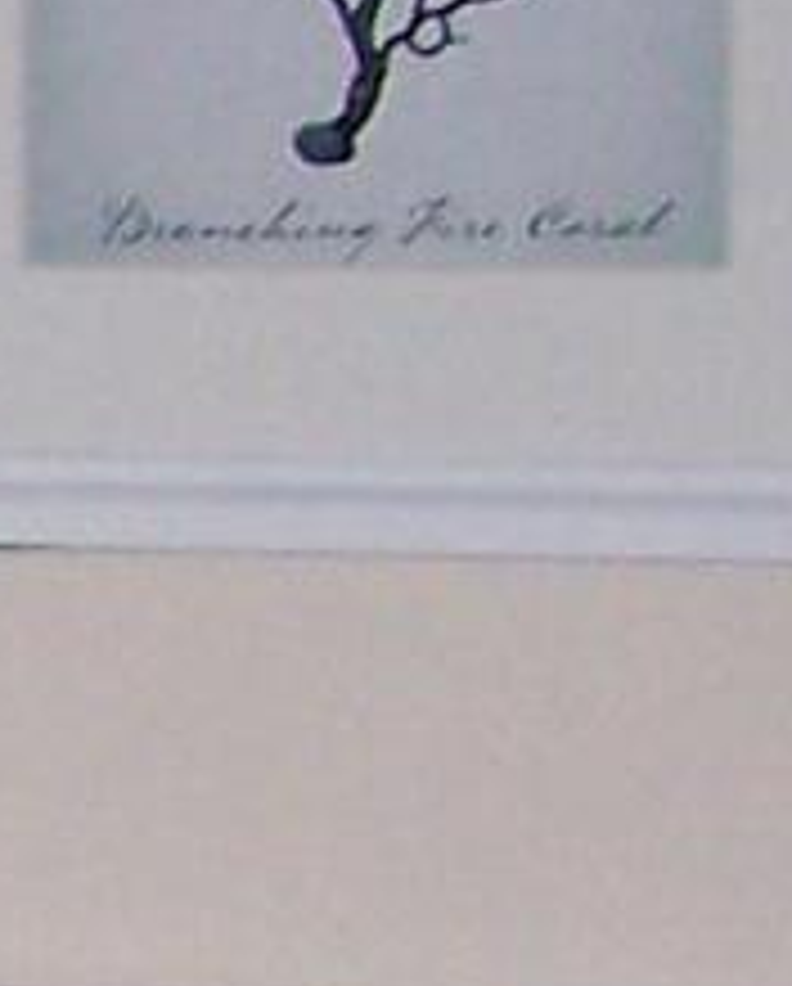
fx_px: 10110
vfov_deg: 5.6
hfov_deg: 4.2
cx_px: -2293
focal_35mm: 346
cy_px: 909
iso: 140
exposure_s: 1/60
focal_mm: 6.3
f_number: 2.8
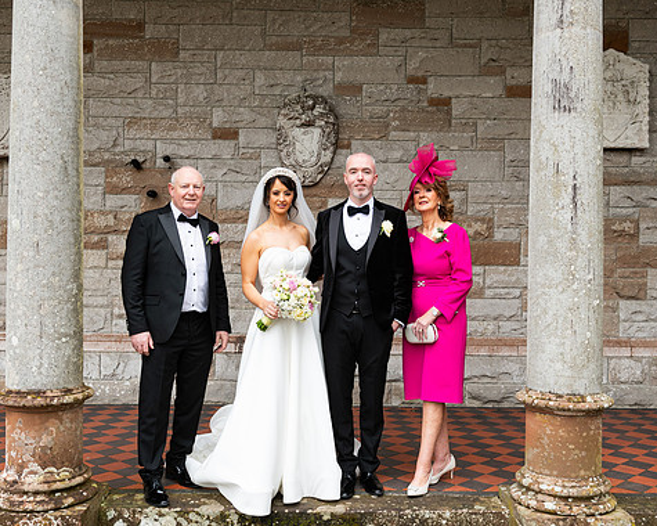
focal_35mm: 39
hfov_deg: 46.8
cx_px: 313
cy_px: 265
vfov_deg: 38.2
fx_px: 758
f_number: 4.5
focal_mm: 34
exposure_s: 1/160
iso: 320
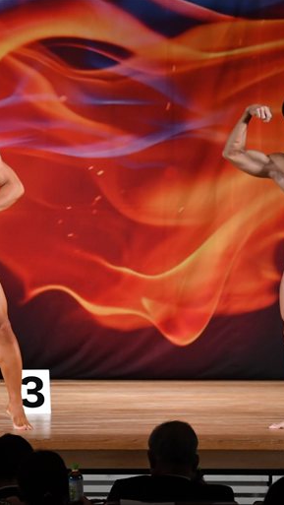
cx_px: -78
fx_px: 3677
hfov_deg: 4.4
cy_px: 252
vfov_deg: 7.8
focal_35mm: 275
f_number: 5.6
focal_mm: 116
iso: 3200
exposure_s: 1/400
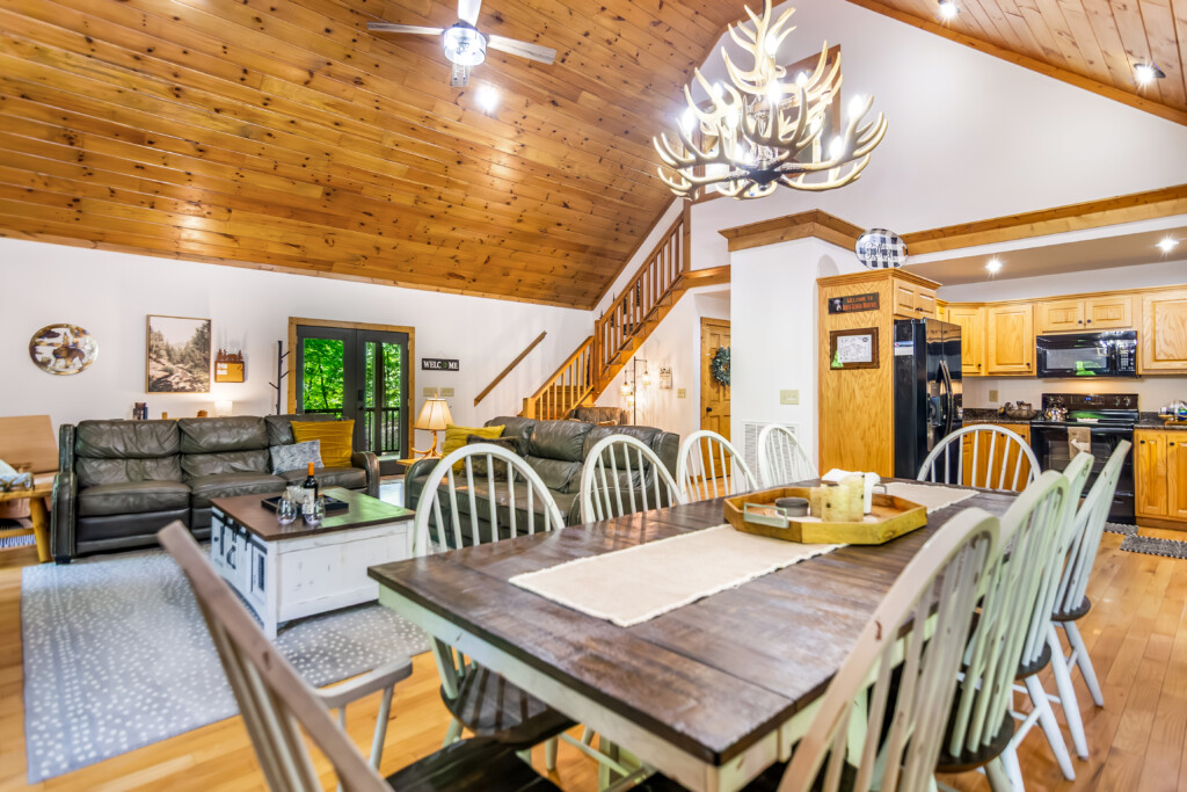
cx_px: 594
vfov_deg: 72.1
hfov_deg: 95.0
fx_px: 544
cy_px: 396
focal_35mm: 16
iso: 400
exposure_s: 1/60
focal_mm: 11
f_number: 2.8
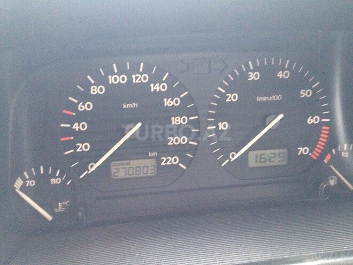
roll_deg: -1.1
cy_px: 132
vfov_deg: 42.9
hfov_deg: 55.4
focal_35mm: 33
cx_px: 176
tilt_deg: -25.4
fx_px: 337
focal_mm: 4.12
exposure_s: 1/20
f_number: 2.4
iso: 400
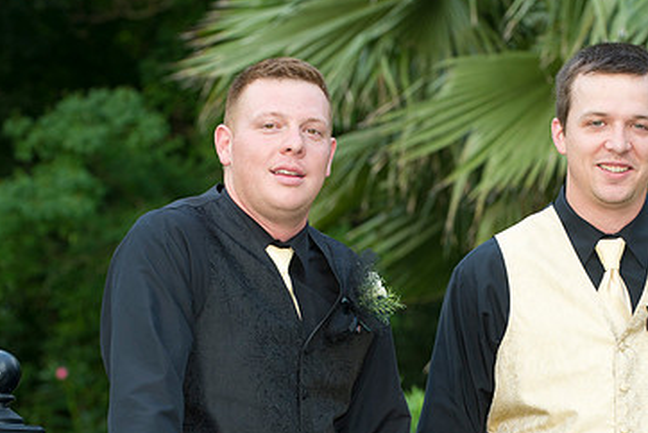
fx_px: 3459
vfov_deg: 7.2
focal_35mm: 192
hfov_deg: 10.7
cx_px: 410
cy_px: 333
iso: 800
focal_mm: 120
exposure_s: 1/250
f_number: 4.5
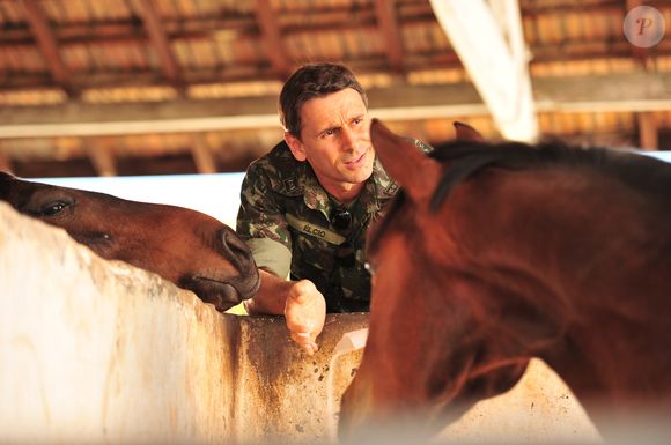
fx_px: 2327
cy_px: 222
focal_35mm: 125
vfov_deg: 10.9
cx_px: 336
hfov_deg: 16.4
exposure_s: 1/400
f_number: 2.8
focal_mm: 125
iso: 250
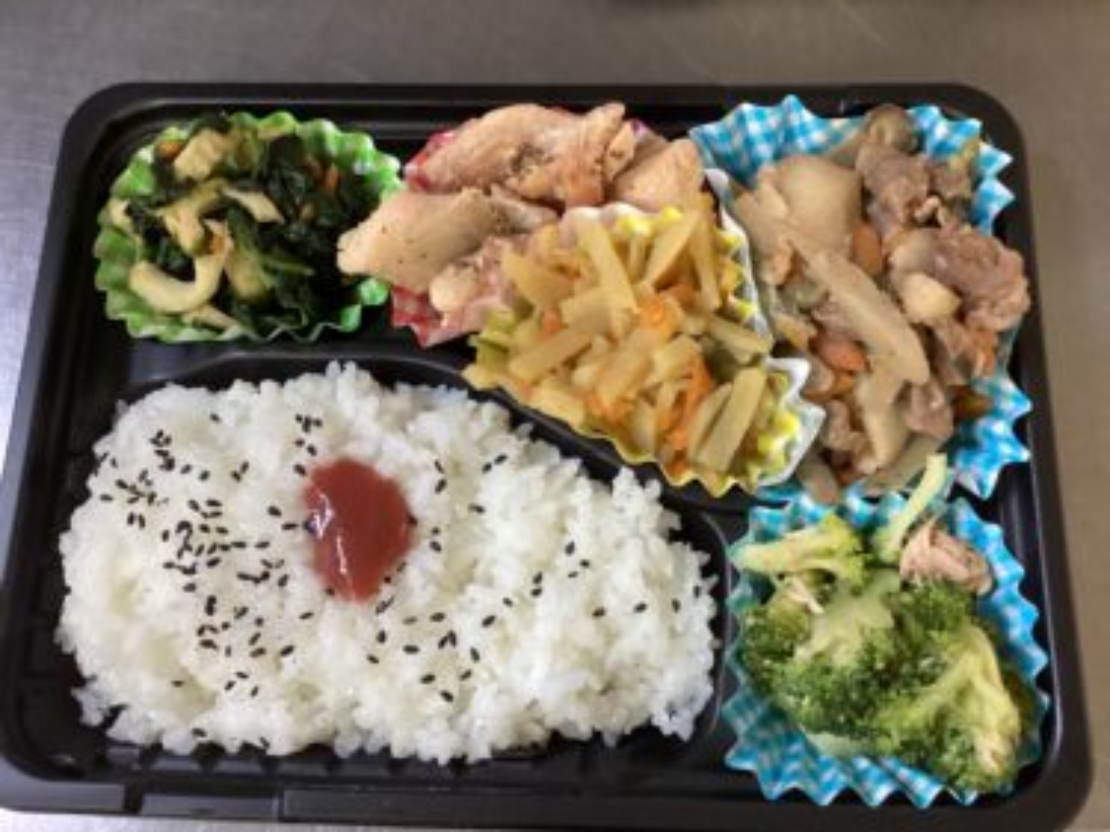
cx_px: 555
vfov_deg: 45.4
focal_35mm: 31
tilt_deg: -74.0
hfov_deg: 58.4
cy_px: 416
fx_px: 994
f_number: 2.4
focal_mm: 3.3
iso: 320
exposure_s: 1/60
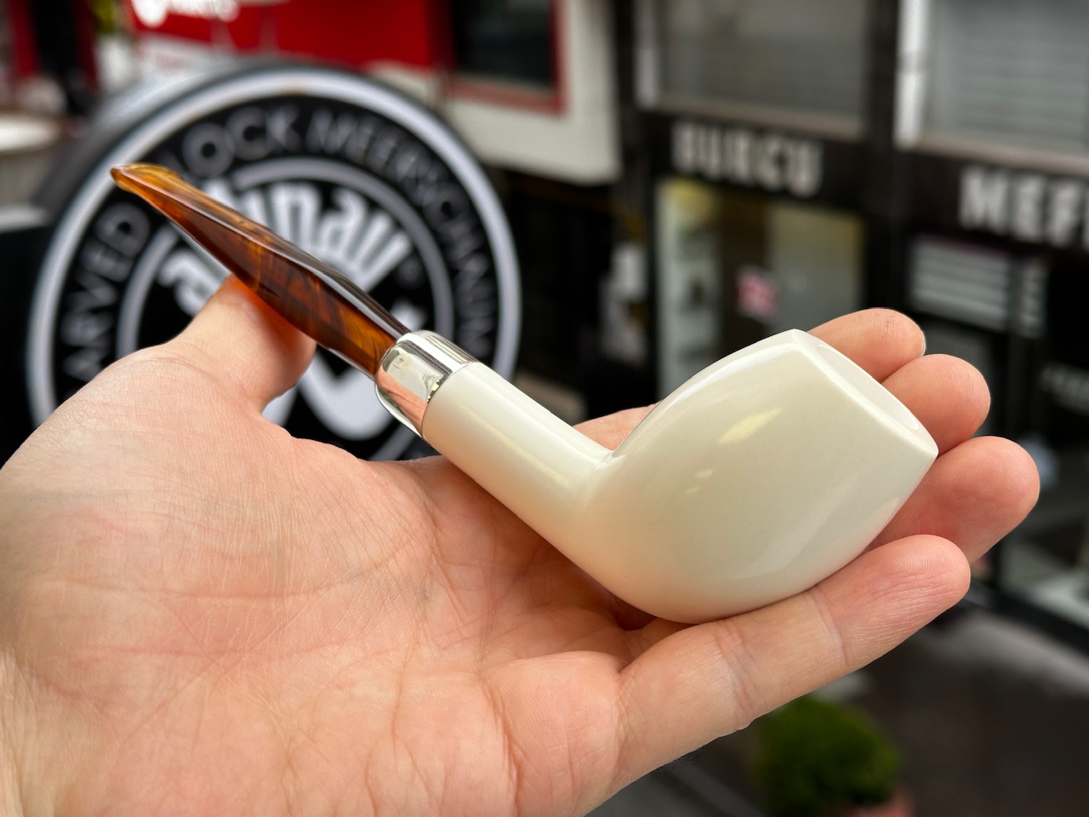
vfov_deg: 30.3
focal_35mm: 48
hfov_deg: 39.7
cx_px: 544
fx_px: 1510
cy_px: 408
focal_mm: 6.86
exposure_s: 1/286
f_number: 1.78
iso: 64
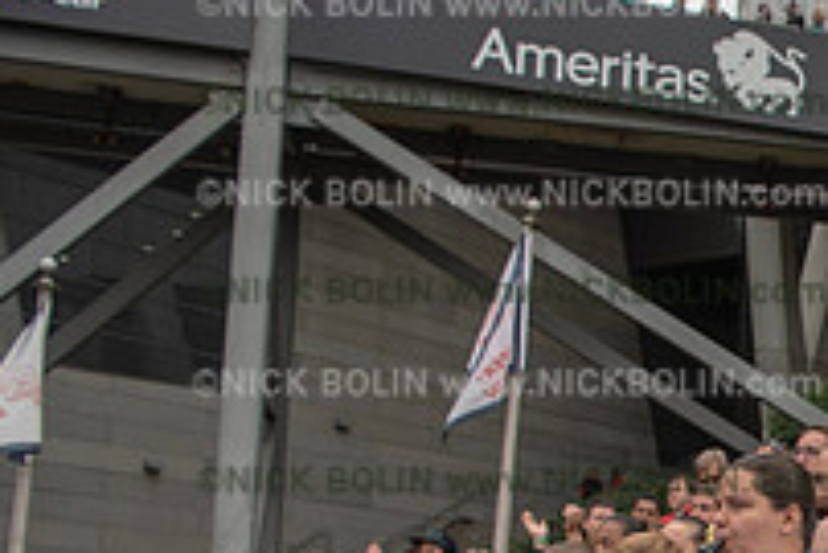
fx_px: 1588
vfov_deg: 19.1
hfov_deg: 24.4
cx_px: 1152
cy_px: 576
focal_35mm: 69
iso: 250
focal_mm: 24
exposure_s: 1/320
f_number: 5
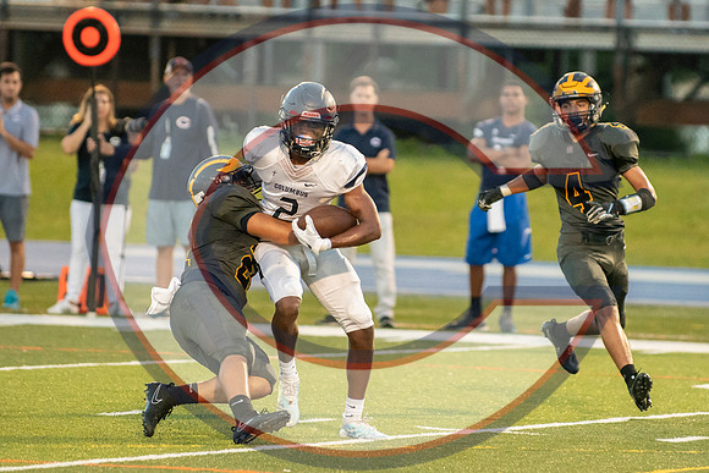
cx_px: 479
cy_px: 184
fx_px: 8043
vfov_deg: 3.4
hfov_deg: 5.0
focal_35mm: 408
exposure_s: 1/1600
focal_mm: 200
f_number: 2.8
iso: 5000
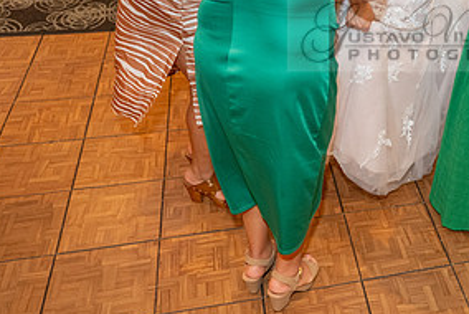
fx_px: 639
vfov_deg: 26.7
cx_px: 431
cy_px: 32
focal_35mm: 49
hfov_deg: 37.4
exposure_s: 1/200
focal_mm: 24
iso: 2500
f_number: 2.8
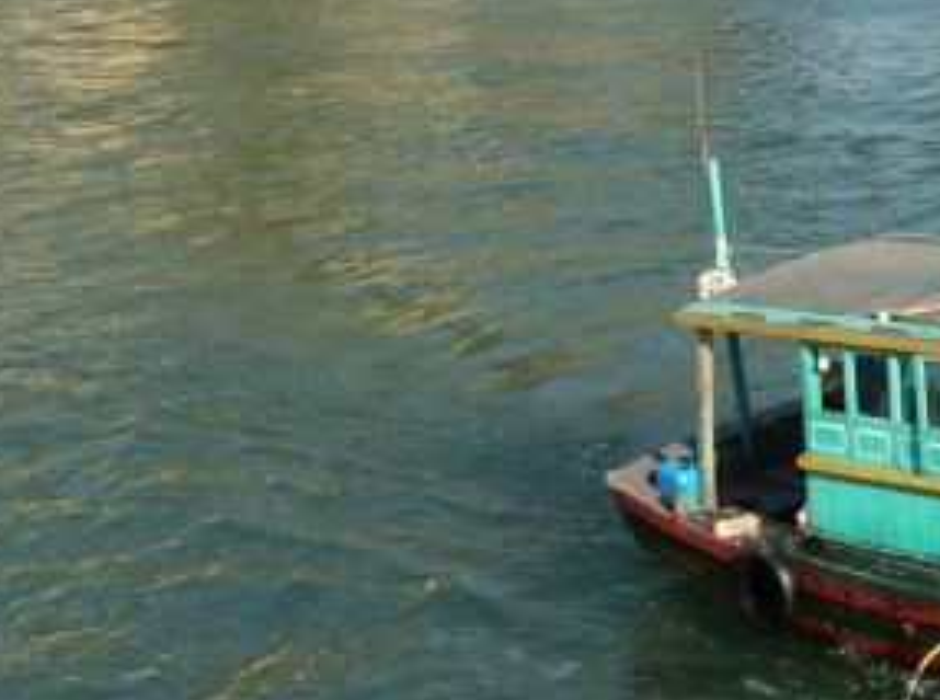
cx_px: 1191
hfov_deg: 20.2
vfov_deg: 16.0
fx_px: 2438
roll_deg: +1.1
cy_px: 10
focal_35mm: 90
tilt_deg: -6.9
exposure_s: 1/1003
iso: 32
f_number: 2.4
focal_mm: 3.3
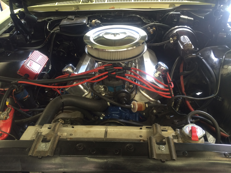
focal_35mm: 29
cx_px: 116
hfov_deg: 61.7
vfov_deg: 48.2
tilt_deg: -37.1
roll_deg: +2.1
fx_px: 194
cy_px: 86
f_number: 2.2
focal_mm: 4.15
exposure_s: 1/30
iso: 80
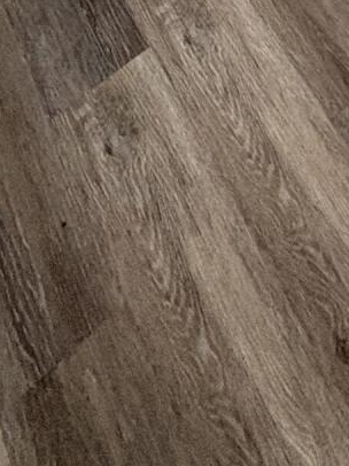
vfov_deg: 14.9
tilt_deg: -16.5
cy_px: -673
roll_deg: +0.3
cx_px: 470
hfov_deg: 19.4
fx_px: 929
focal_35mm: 69
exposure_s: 1/60
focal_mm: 2.22
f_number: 2.2
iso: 200
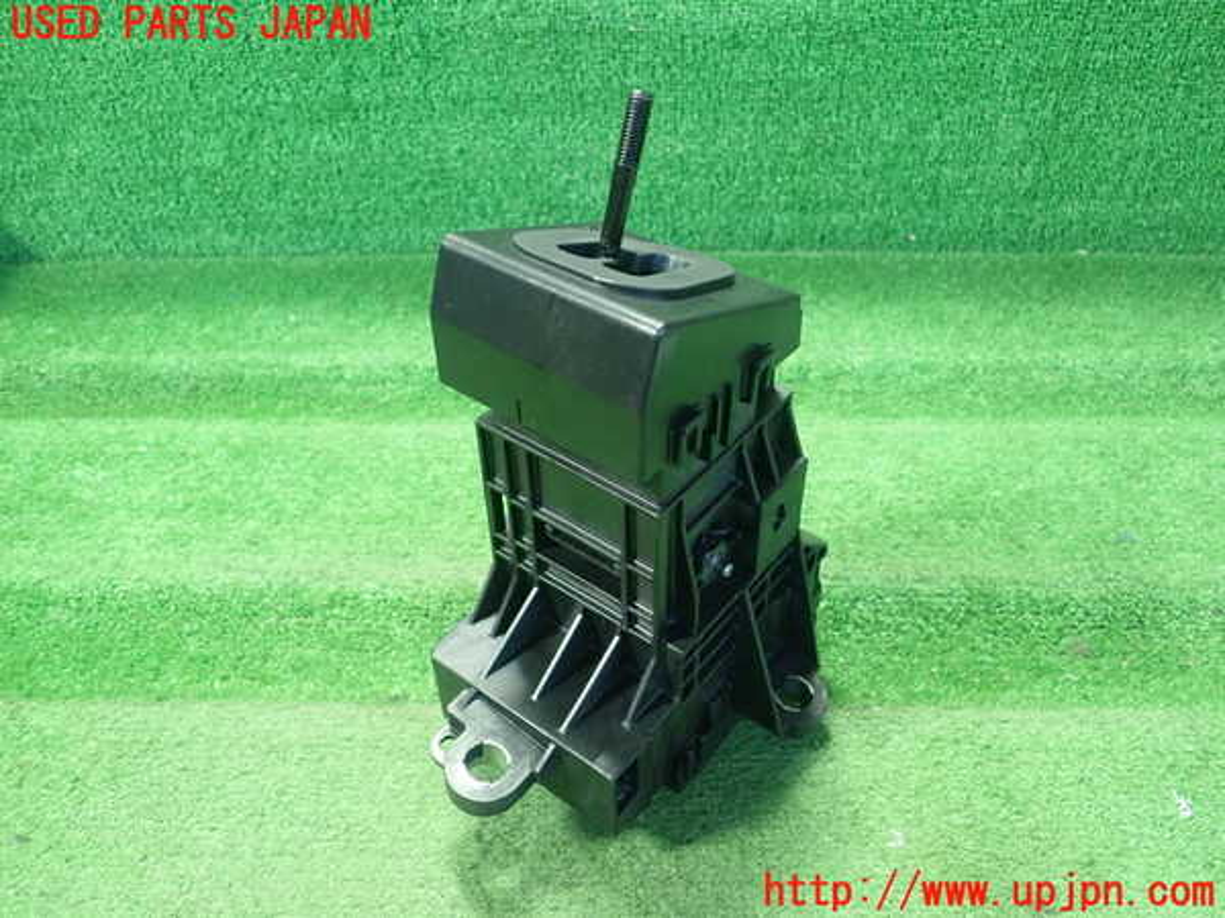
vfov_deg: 46.8
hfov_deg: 60.0
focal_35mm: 30
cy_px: 459
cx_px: 612
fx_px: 1062
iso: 800
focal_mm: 5.5
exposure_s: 1/80
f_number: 2.3
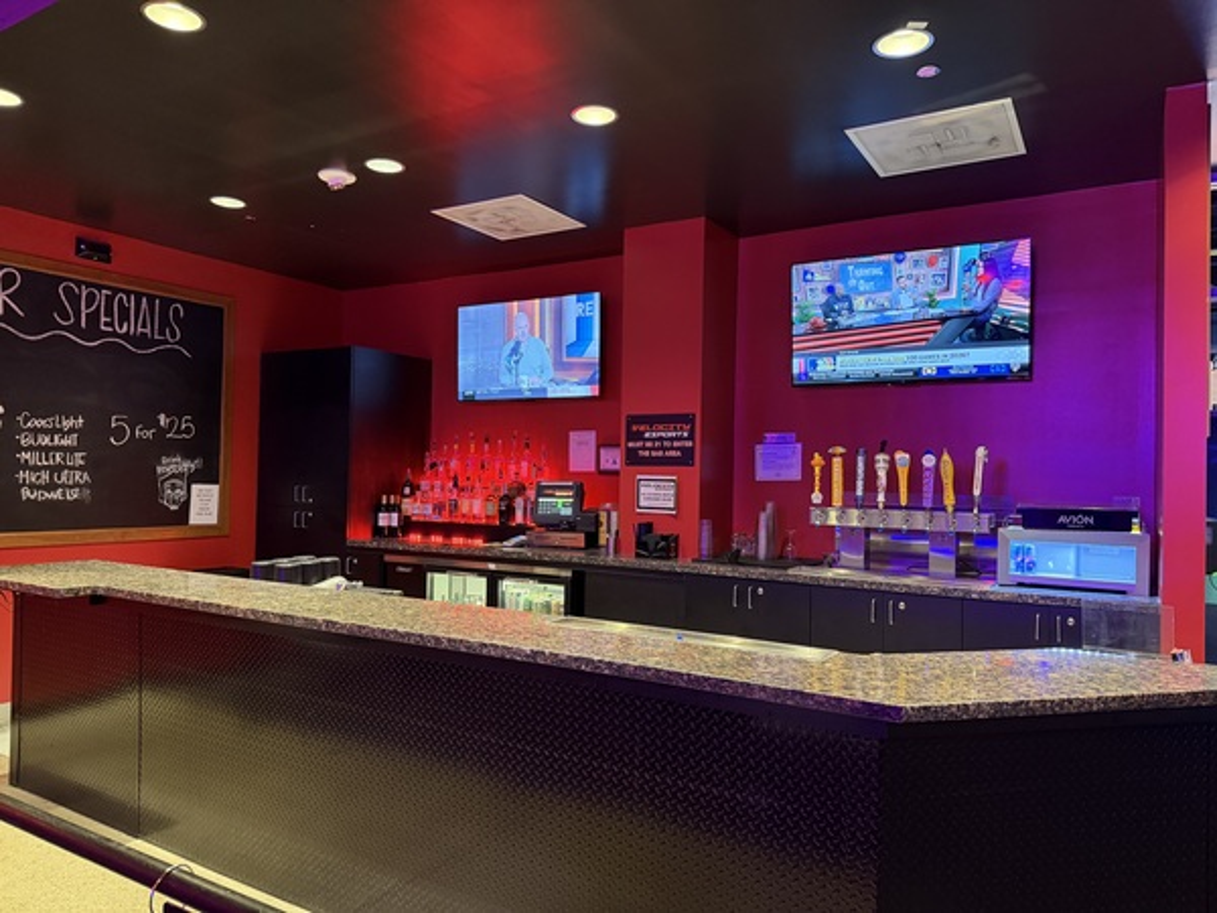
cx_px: 608
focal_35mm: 24
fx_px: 844
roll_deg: -0.5
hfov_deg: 71.6
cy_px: 456
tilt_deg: +0.7
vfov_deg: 56.8
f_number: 1.78
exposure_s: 1/38
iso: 640
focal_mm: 6.76
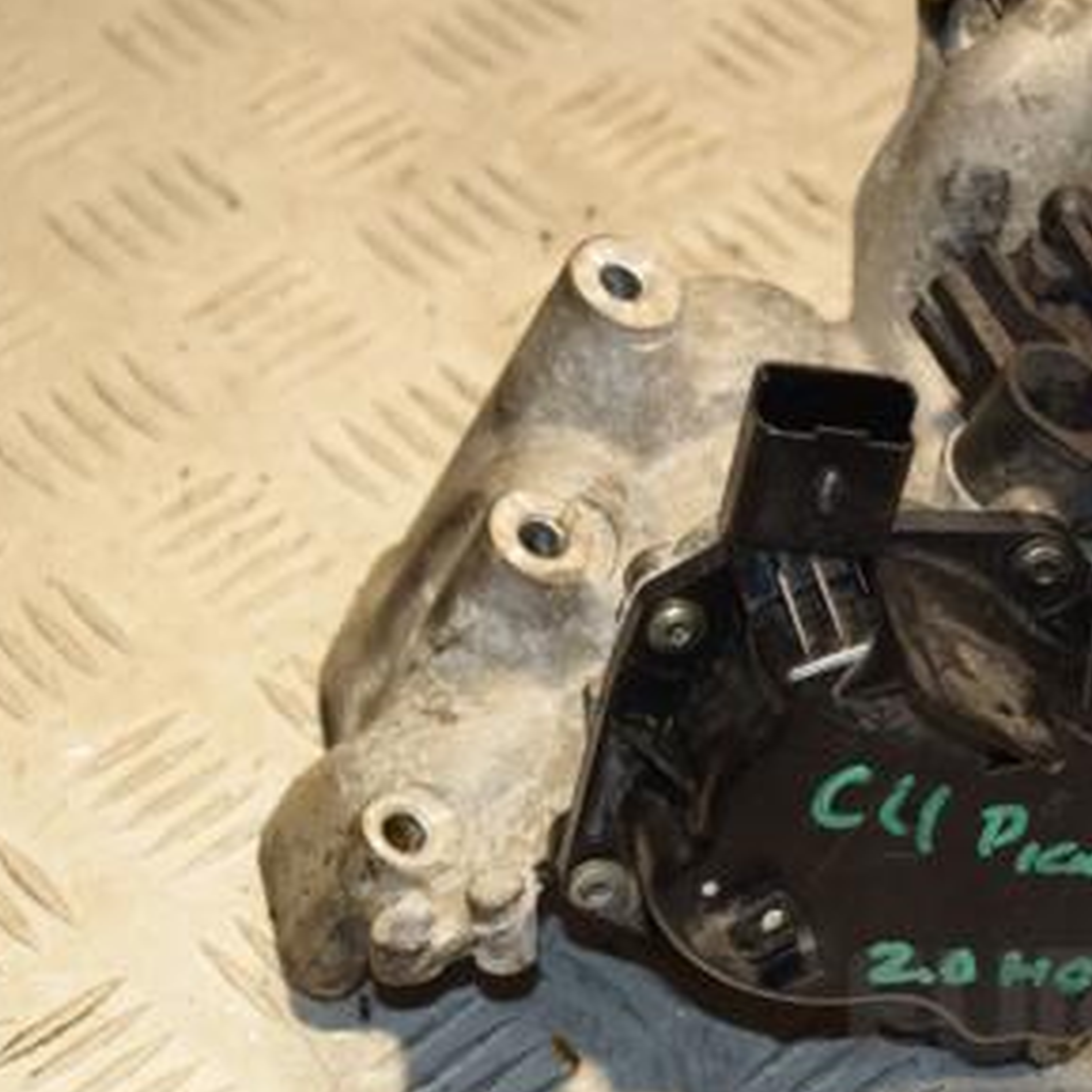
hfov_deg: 13.7
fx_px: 4533
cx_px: 778
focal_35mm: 127
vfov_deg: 13.7
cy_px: 503
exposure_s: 1/200
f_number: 4.8
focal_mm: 48
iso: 800
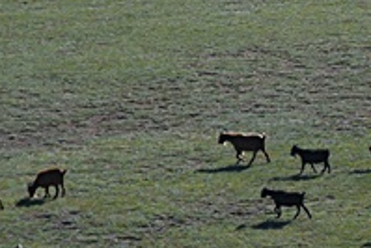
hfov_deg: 2.8
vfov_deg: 1.9
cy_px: 192
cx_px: 455
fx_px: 7466
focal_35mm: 724
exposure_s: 1/1600
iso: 400
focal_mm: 120
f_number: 5.6
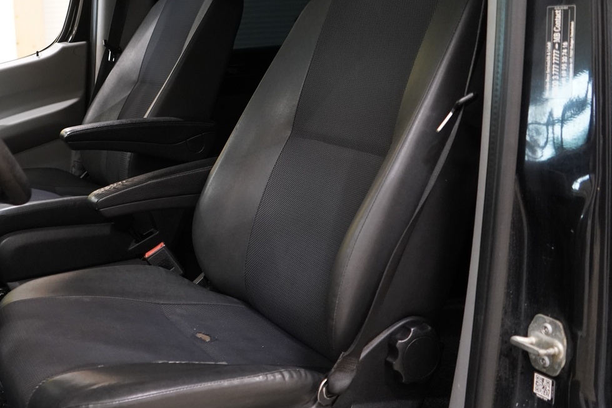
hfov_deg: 39.6
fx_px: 816
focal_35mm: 48
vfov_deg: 27.9
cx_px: 131
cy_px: 132
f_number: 3.5
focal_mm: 29
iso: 3200
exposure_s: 1/40
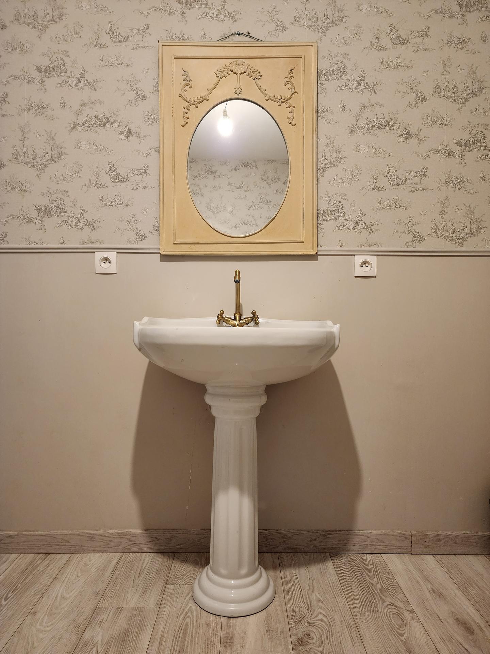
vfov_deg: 73.9
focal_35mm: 23
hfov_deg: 58.9
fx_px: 434
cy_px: 327
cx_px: 245
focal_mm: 6.4
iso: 400
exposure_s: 1/100
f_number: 1.8
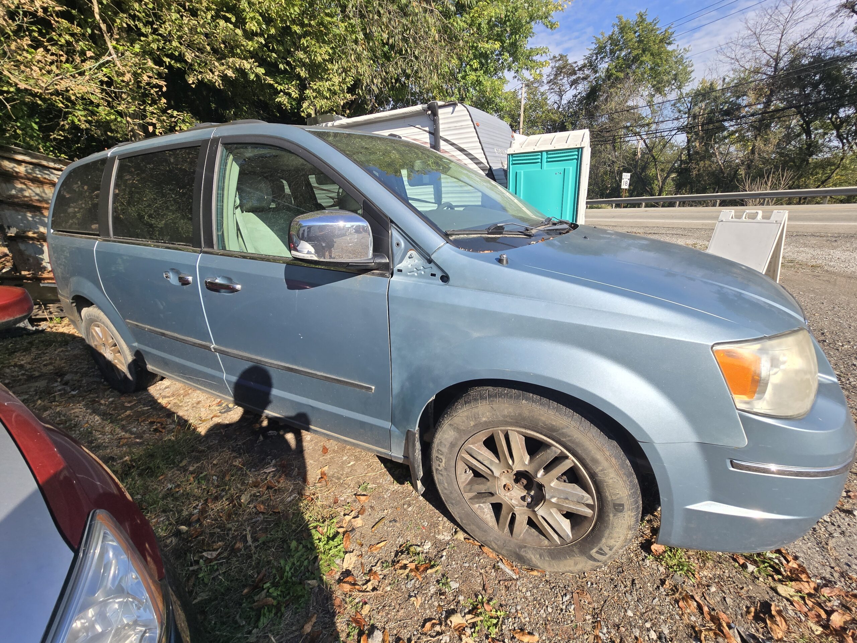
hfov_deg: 106.2
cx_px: 428
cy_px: 322
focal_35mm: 13
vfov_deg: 89.9
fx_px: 322
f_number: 2.2
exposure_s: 1/1395
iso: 50
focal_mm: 2.2
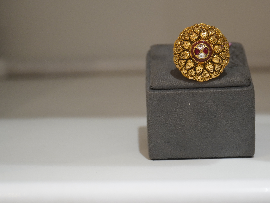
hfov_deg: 21.3
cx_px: 168
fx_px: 718
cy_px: 85
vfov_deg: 16.1
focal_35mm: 92
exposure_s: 1/80
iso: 320
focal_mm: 42
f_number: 4
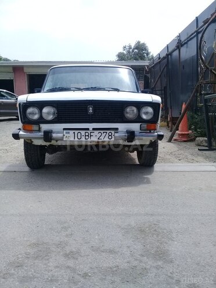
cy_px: 144
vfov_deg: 58.4
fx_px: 258
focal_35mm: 31
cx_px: 108
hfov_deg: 45.4
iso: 50
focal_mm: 3.3
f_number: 2.2
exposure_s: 1/1062
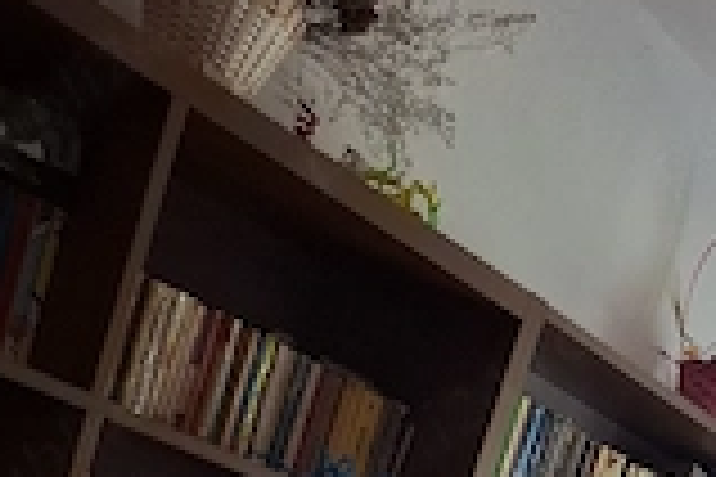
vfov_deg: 18.3
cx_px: 536
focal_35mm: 60
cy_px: 832
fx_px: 1193
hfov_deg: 32.8
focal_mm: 5.54
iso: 320
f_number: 1.8
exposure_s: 1/50
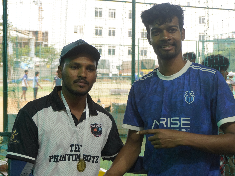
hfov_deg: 29.2
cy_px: 88
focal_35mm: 67
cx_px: 119
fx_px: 452
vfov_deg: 22.1
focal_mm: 41
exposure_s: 1/200
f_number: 5.6
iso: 1250
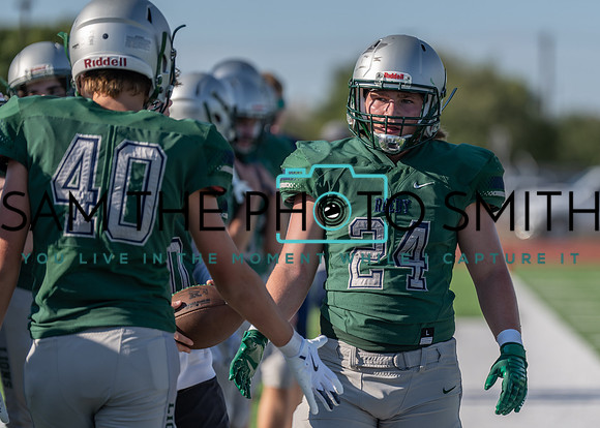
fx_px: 4113
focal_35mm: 241
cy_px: 203
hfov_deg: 8.3
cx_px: 367
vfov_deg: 6.0
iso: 100
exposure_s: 1/1600
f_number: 2.8
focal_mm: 200
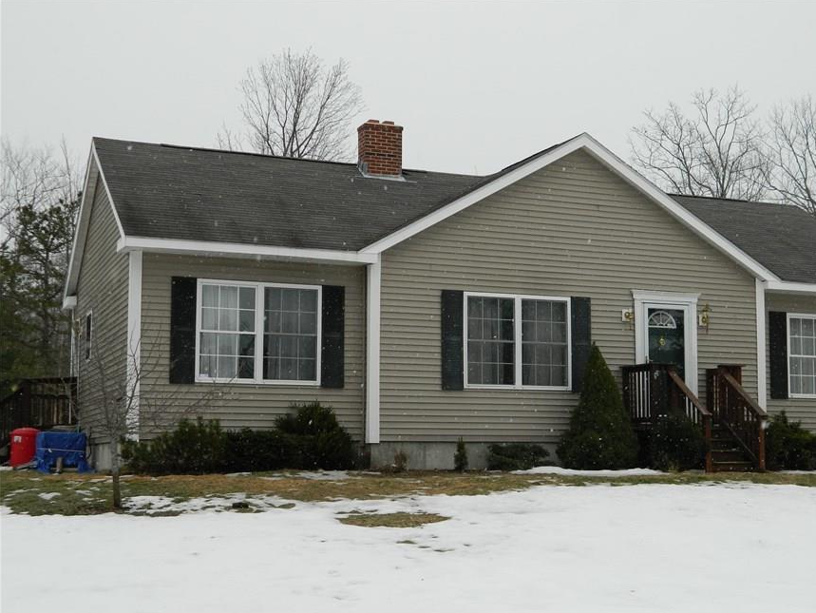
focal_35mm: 56
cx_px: 485
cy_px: 361
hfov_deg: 34.2
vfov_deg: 26.1
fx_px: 1321
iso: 80
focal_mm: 8.4
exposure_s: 1/200
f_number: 3.6
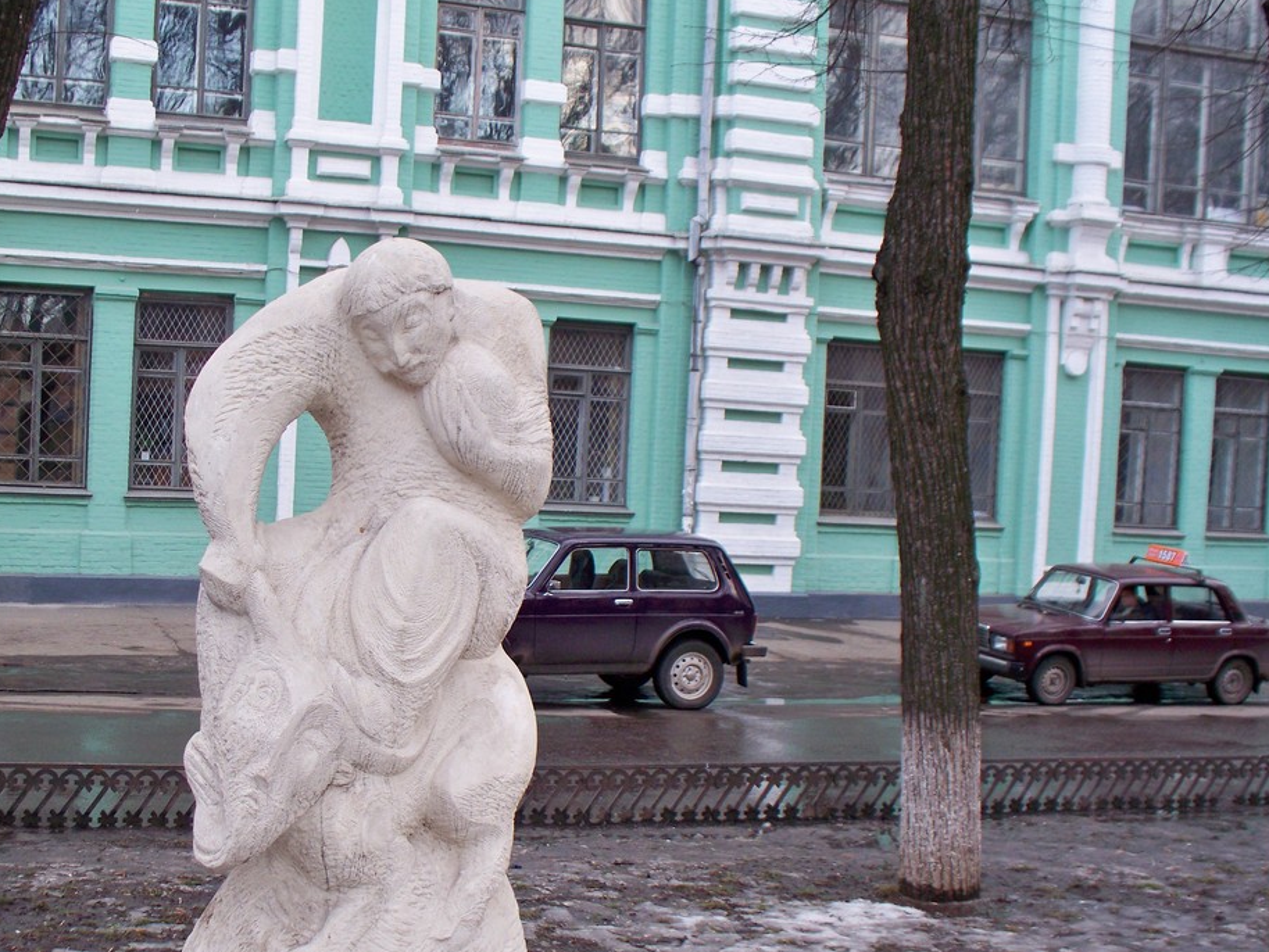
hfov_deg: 38.4
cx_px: 415
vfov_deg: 29.5
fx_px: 1797
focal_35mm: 49
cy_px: 618
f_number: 2.8
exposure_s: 1/100
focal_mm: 7.54
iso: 80
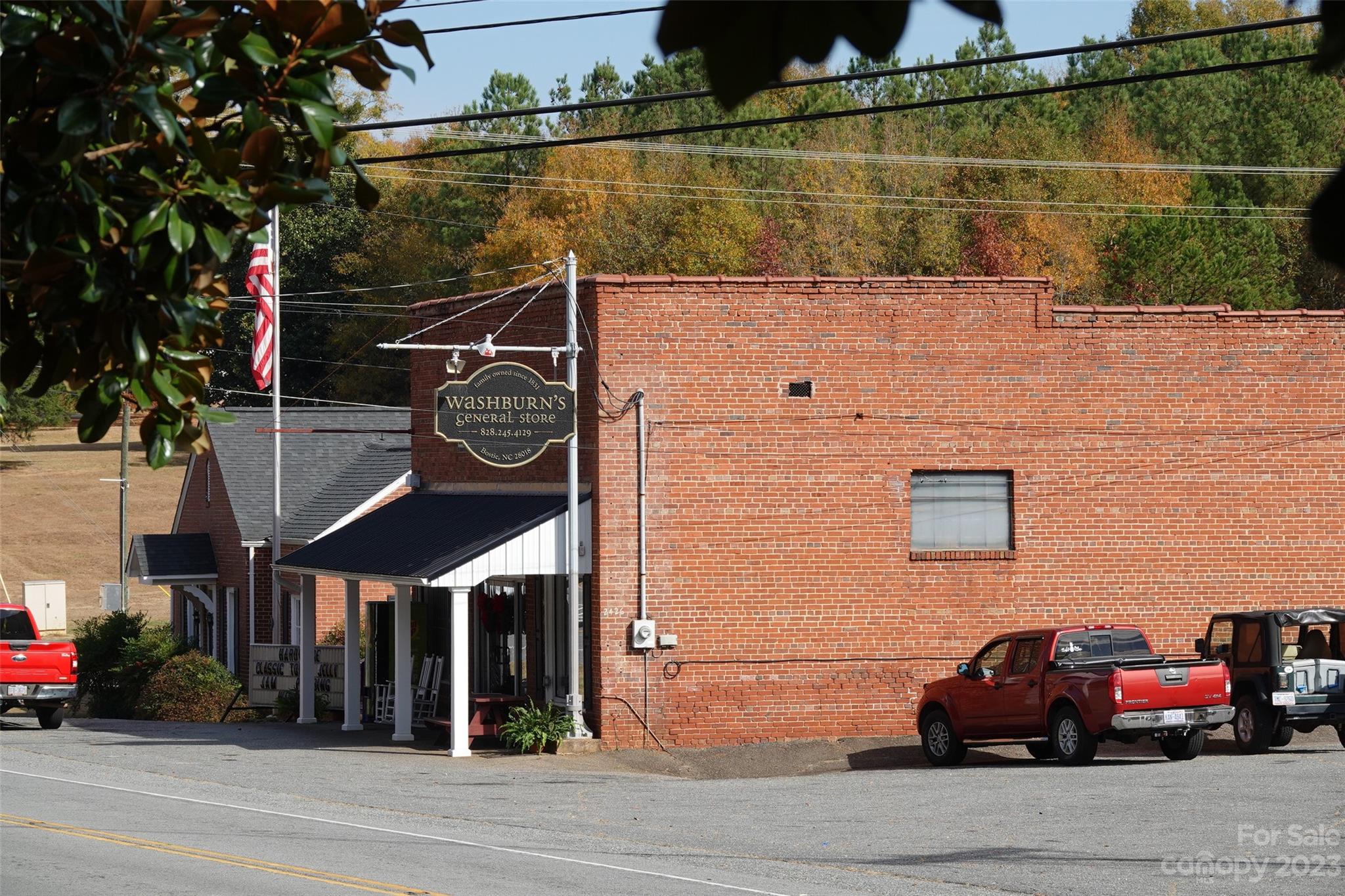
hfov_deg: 16.1
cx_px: 672
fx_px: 4744
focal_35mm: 127
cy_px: 448
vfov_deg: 10.8
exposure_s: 1/800
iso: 100
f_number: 4
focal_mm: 46.41
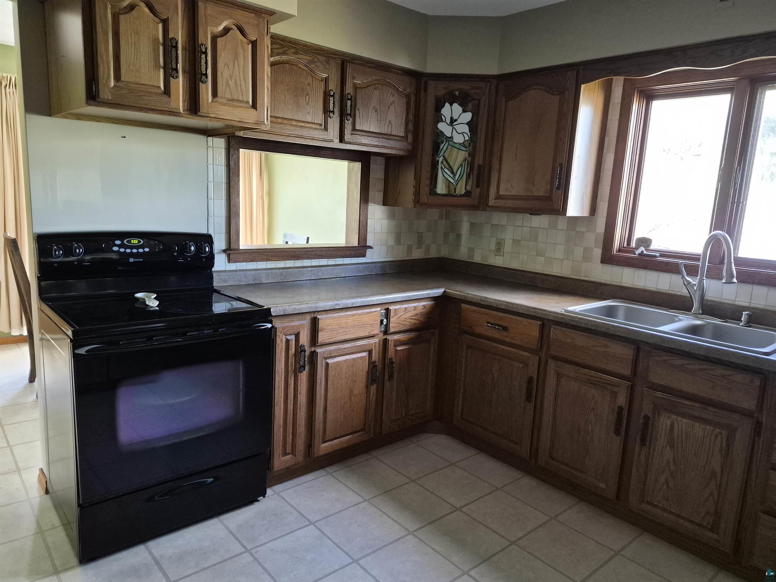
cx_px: 388
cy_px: 291
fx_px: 516
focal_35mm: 23
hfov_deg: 73.9
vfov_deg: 58.9
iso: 1000
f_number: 1.8
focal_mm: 5.4
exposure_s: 1/120
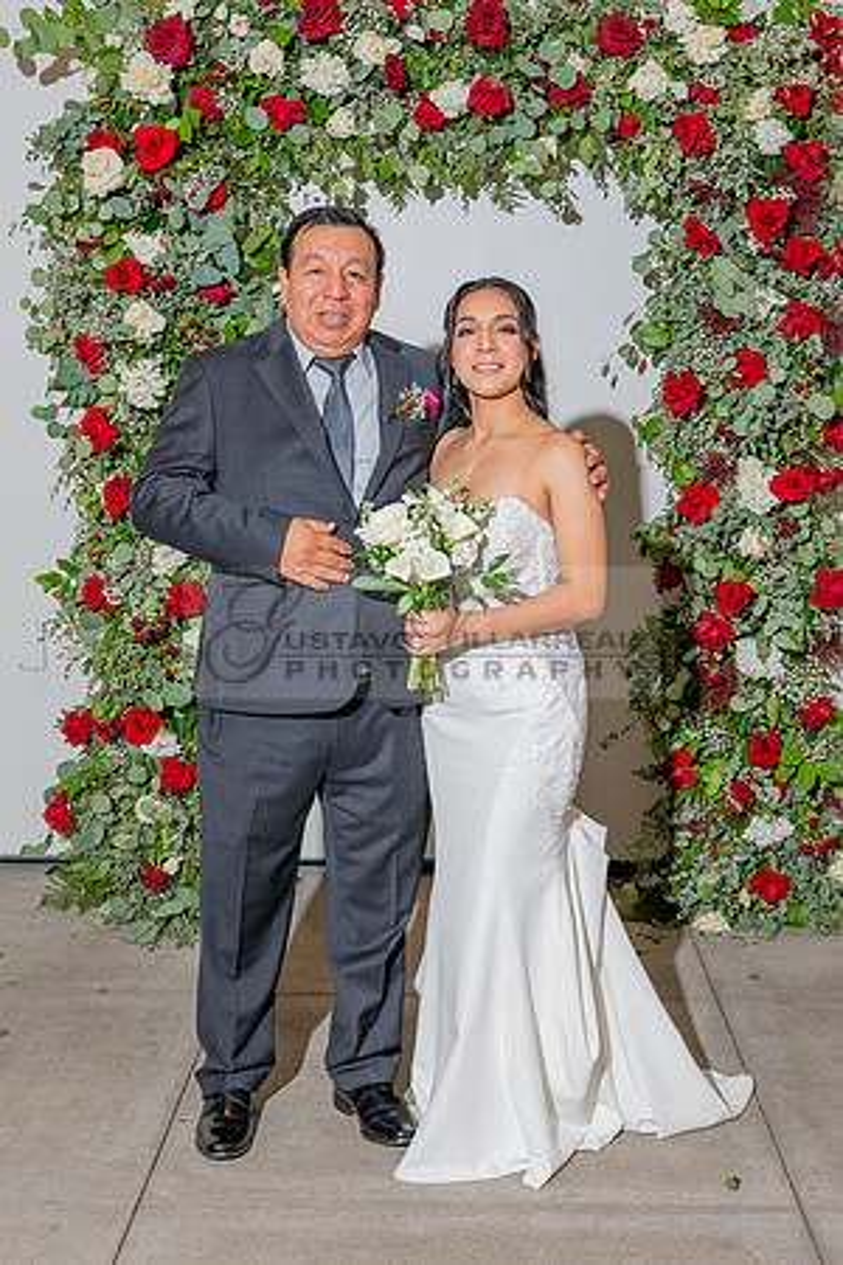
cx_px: 465
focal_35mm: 54
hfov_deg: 25.0
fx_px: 1897
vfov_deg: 36.9
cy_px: 633
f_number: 5.6
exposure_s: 1/200
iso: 800
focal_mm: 36
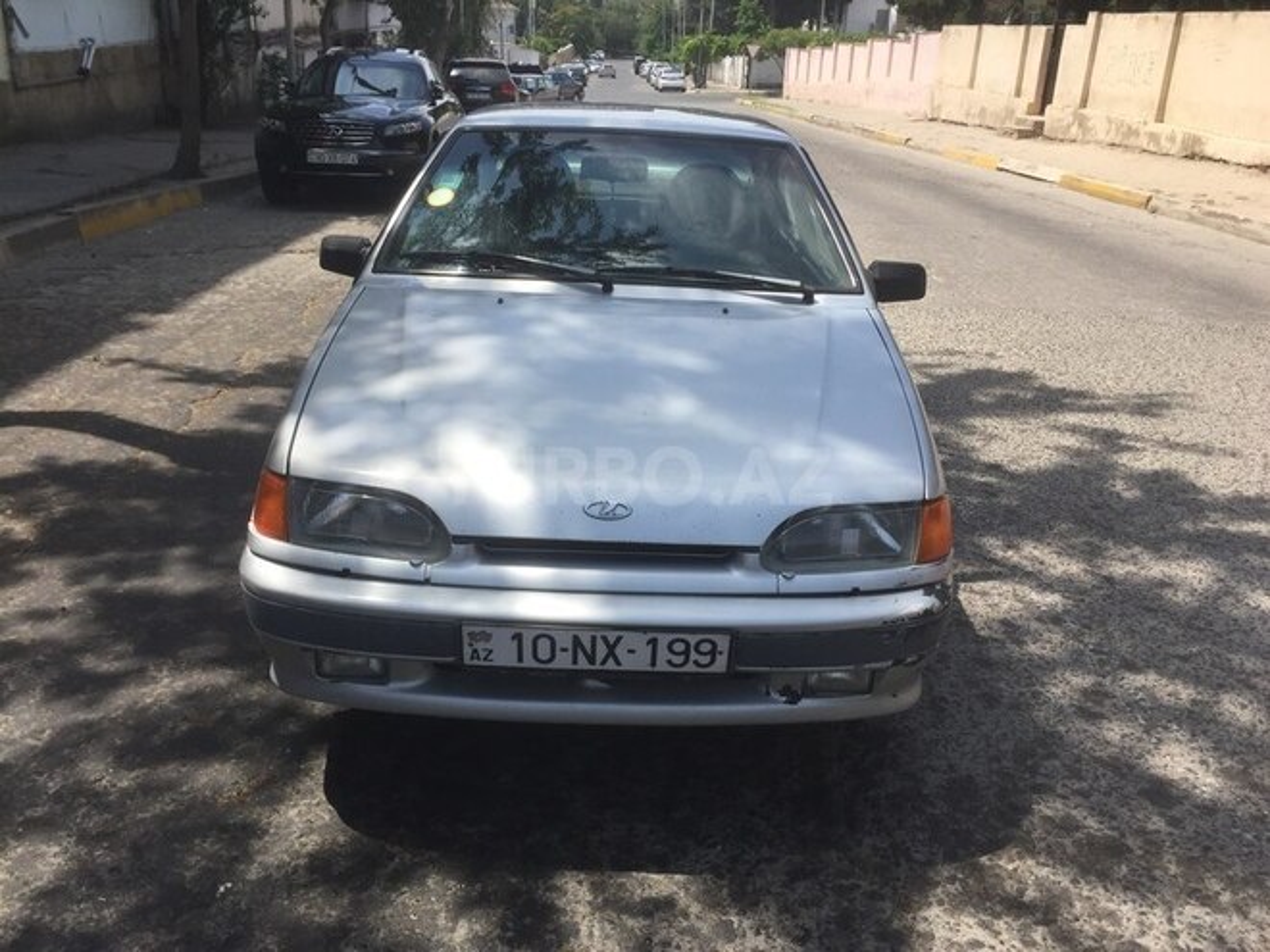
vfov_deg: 48.2
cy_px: 476
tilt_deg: -17.6
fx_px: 1064
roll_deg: -2.6
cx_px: 635
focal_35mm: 29
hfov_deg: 61.7
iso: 32
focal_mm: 4.15
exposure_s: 1/1522
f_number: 2.2
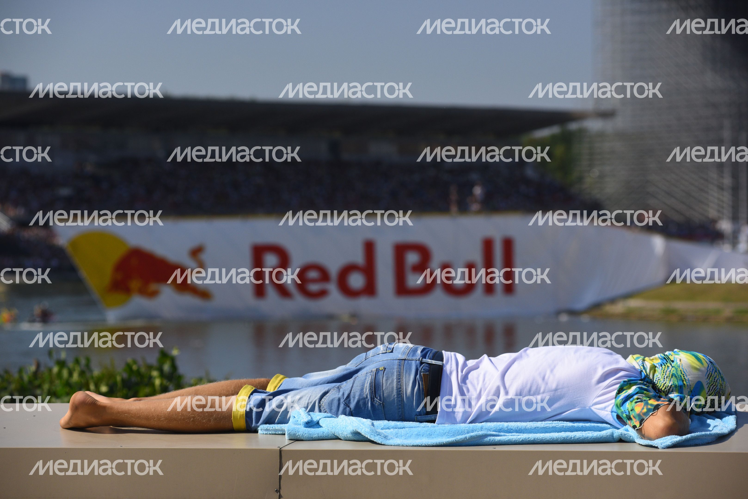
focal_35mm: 112
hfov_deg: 18.3
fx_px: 2328
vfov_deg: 12.2
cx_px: 374
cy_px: 250
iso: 640
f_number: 5.6
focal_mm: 112
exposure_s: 1/1600
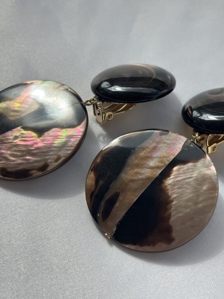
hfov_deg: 28.0
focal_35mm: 52
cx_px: 112
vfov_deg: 36.8
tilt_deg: -58.2
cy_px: 150
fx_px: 449
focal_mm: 5.96
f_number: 1.6
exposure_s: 1/1263
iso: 32
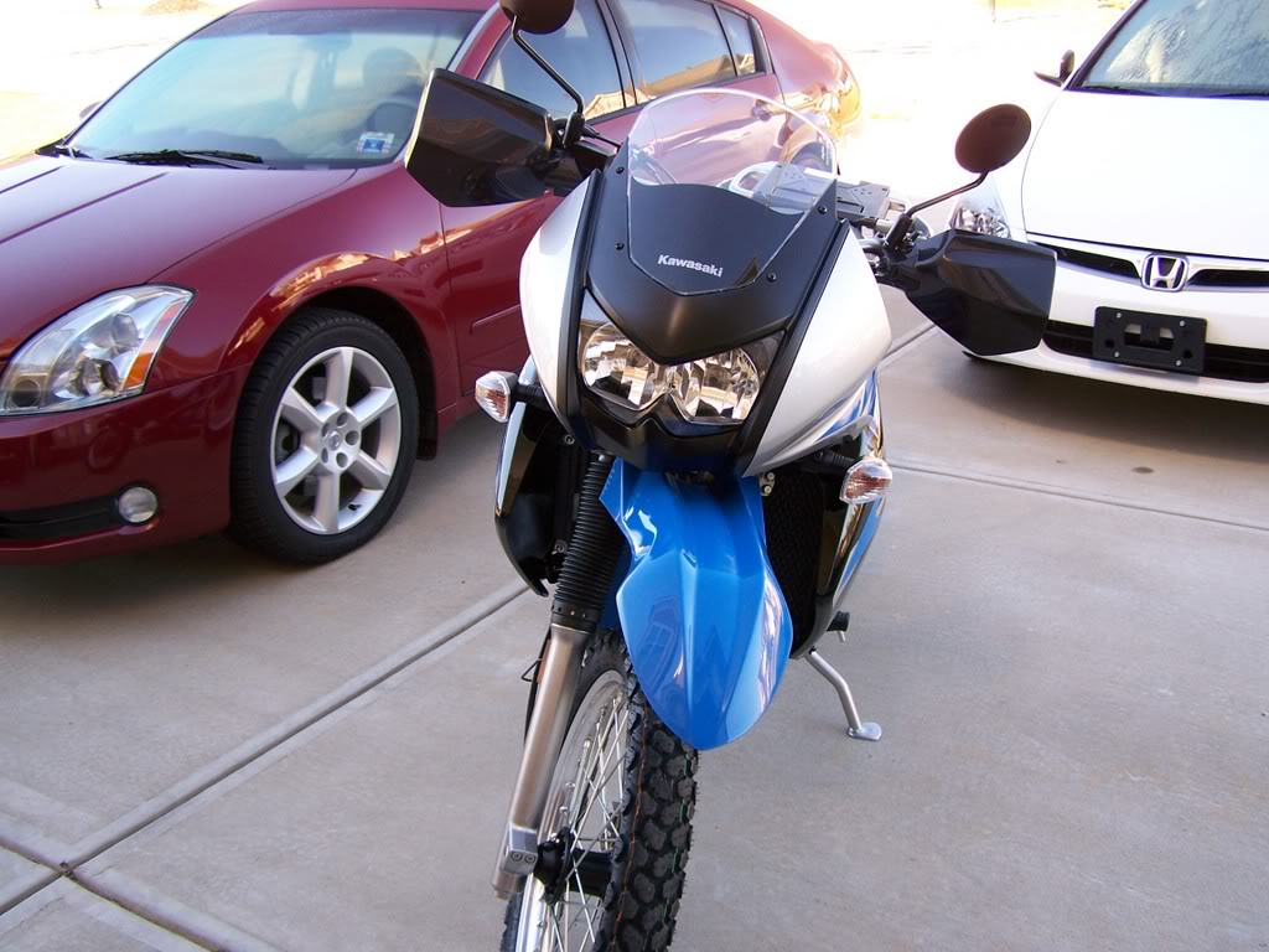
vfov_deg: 37.7
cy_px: 476
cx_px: 634
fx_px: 1393
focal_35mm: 38
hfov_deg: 49.0
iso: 80
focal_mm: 6.3
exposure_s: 1/125
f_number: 2.8
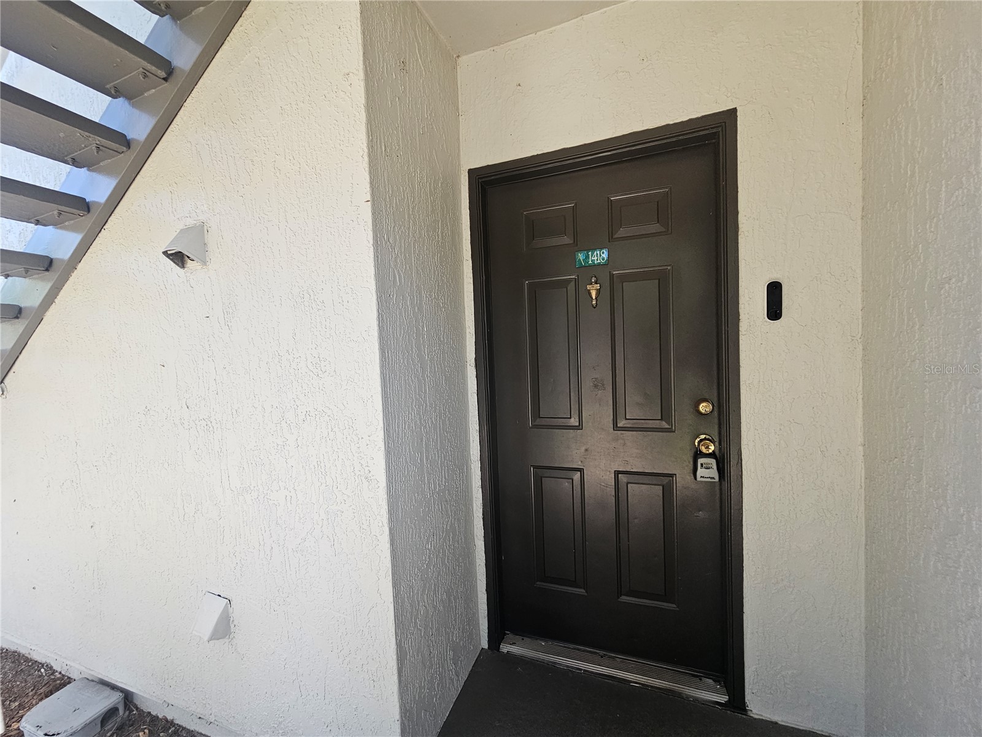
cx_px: 491
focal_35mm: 13
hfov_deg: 106.2
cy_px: 368
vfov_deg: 89.9
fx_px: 369
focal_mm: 2.2
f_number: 2.2
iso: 160
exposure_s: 1/359
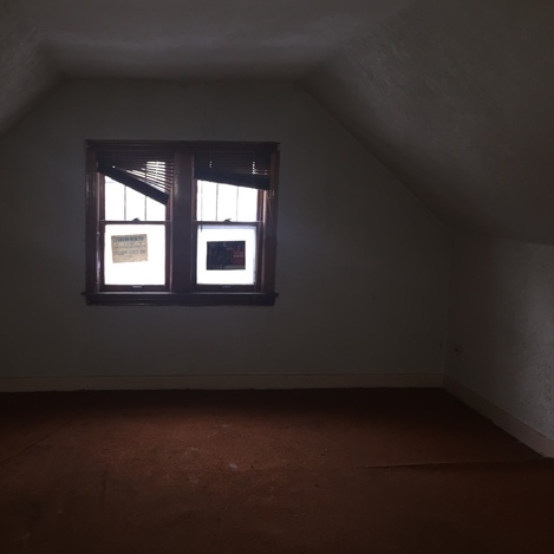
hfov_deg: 46.4
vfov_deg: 47.2
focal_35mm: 35
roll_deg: -0.5
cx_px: 178
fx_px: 634
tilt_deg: -8.3
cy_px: 276
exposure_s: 1/16
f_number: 2.2
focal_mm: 4.15
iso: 80
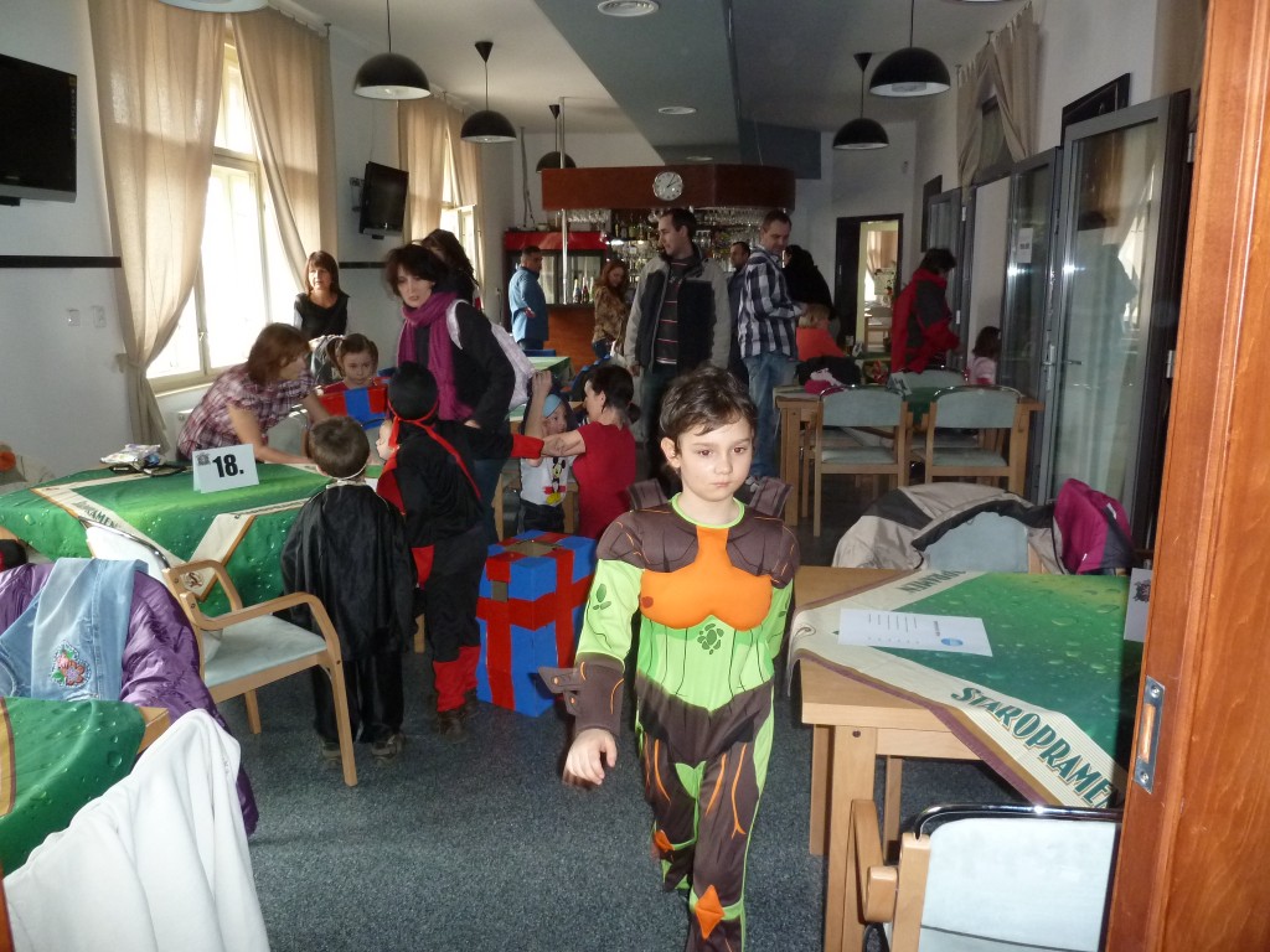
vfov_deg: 54.9
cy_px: 476
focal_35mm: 25
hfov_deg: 69.4
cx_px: 635
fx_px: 917
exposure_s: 1/30
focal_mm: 4.1
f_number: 3.3
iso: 320
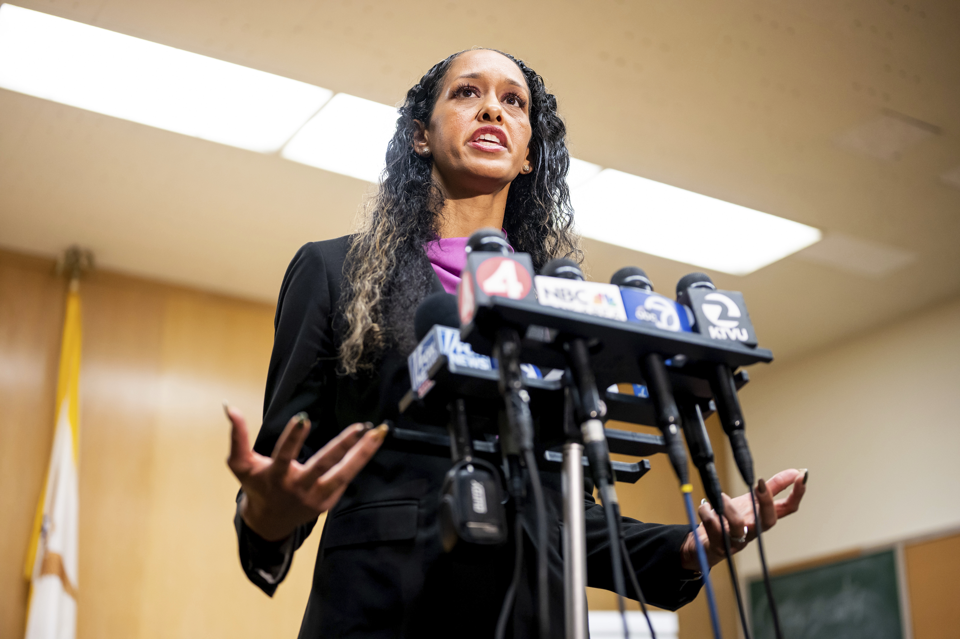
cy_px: 320
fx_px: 1332
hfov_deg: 39.6
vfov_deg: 27.0
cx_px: 480
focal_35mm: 50
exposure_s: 1/250
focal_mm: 50
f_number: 2
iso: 2200
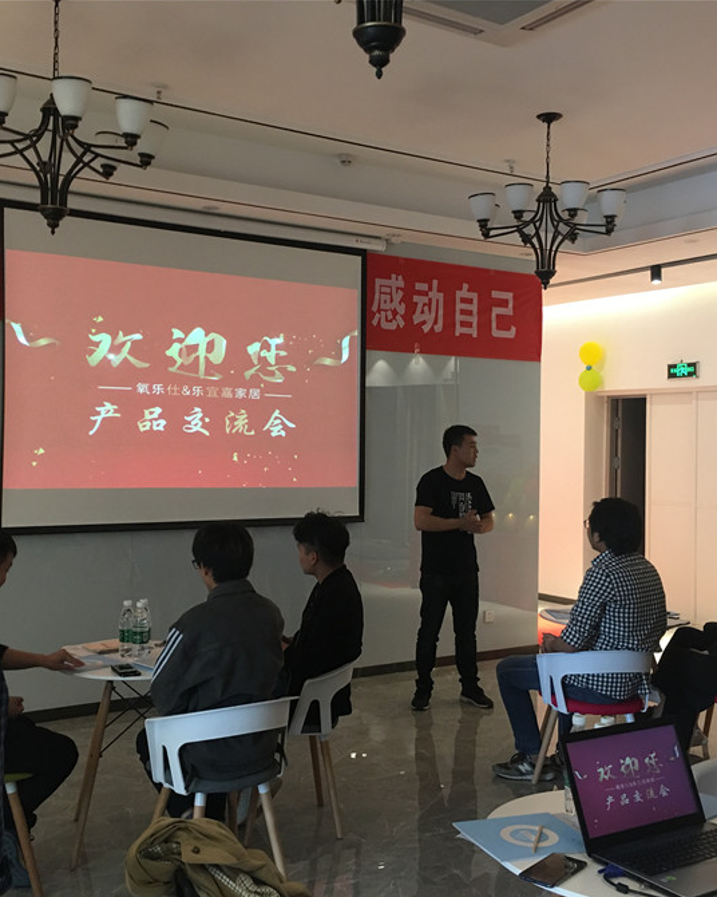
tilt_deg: +0.5
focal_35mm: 38
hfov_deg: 39.2
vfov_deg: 47.9
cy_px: 451
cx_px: 348
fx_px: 1008
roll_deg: -1.5
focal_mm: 4.15
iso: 64
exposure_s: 1/17
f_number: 2.2
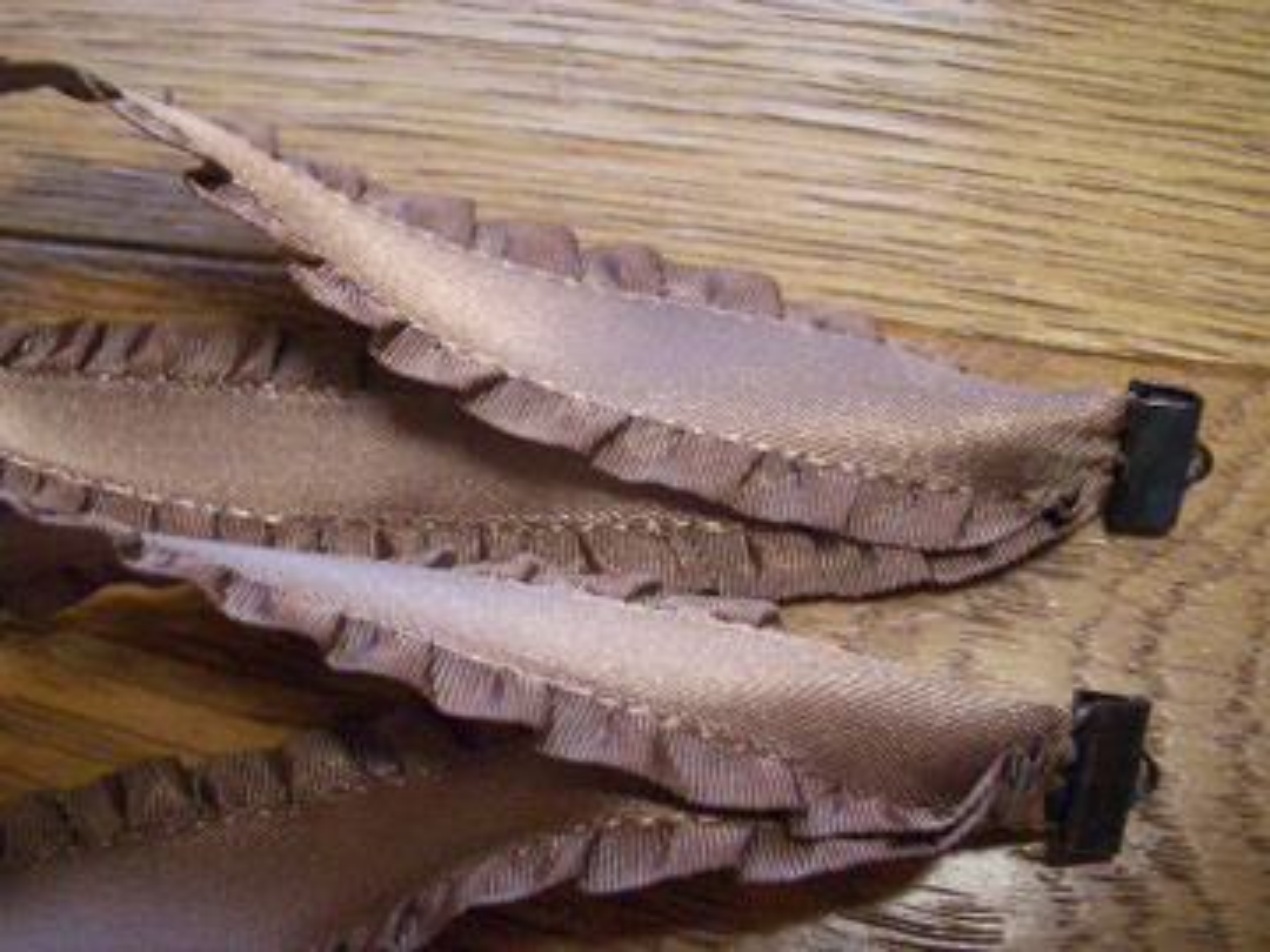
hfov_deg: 52.6
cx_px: 635
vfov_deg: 40.7
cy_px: 476
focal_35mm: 35
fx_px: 1284
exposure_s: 1/25
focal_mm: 5.8
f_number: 2.6
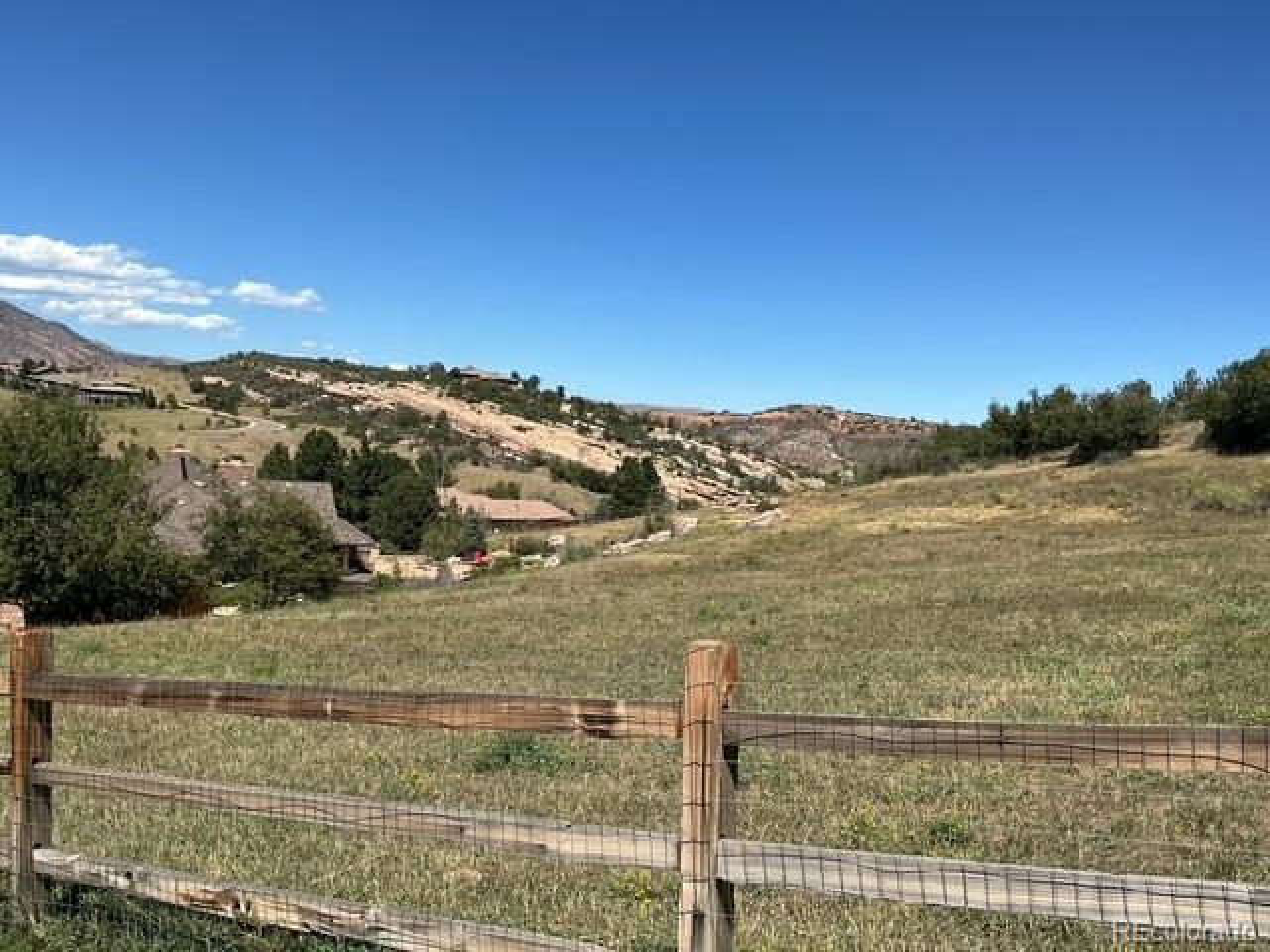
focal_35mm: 29
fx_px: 1064
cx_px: 635
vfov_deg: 48.2
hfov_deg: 61.7
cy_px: 476
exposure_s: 1/2320
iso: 25
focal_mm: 3
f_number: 1.8
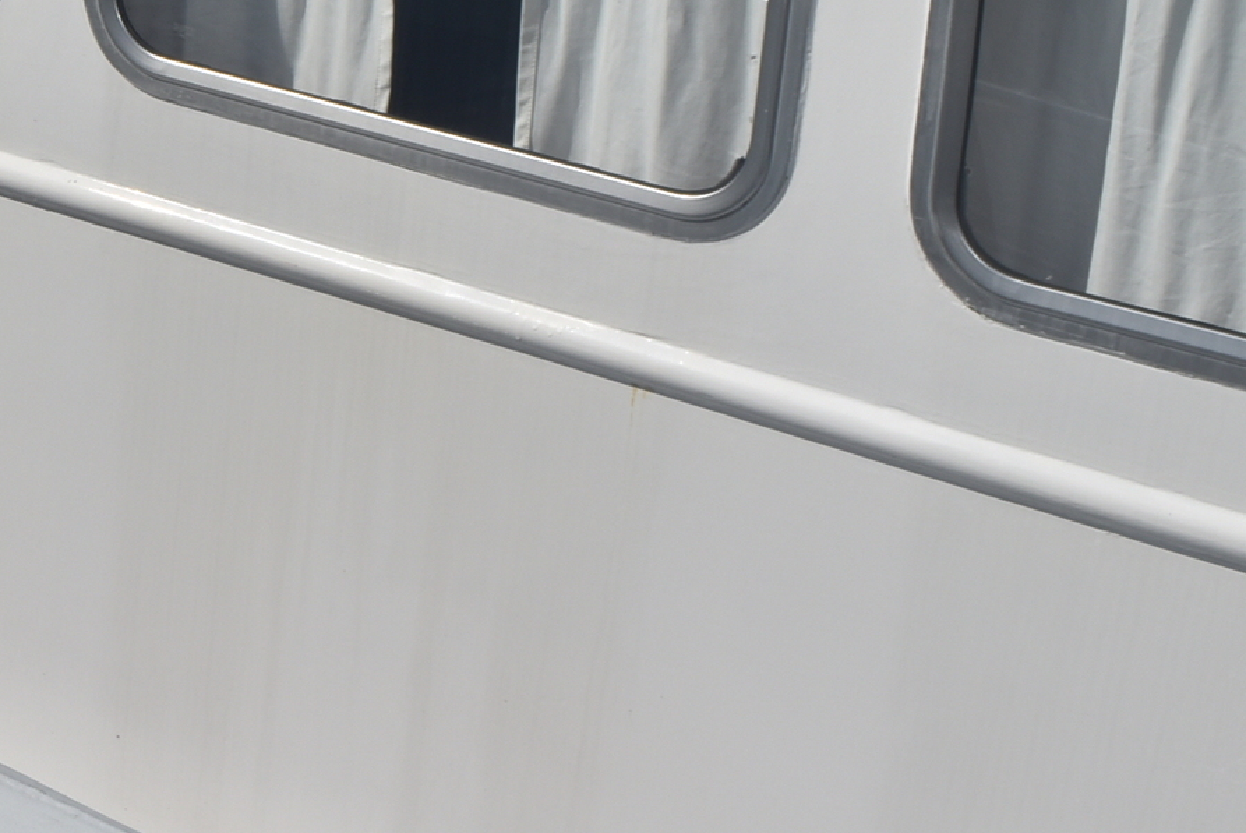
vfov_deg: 15.8
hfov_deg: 22.7
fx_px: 2910
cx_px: -133
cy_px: -108
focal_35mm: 84
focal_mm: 20
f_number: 16
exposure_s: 1/200
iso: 100
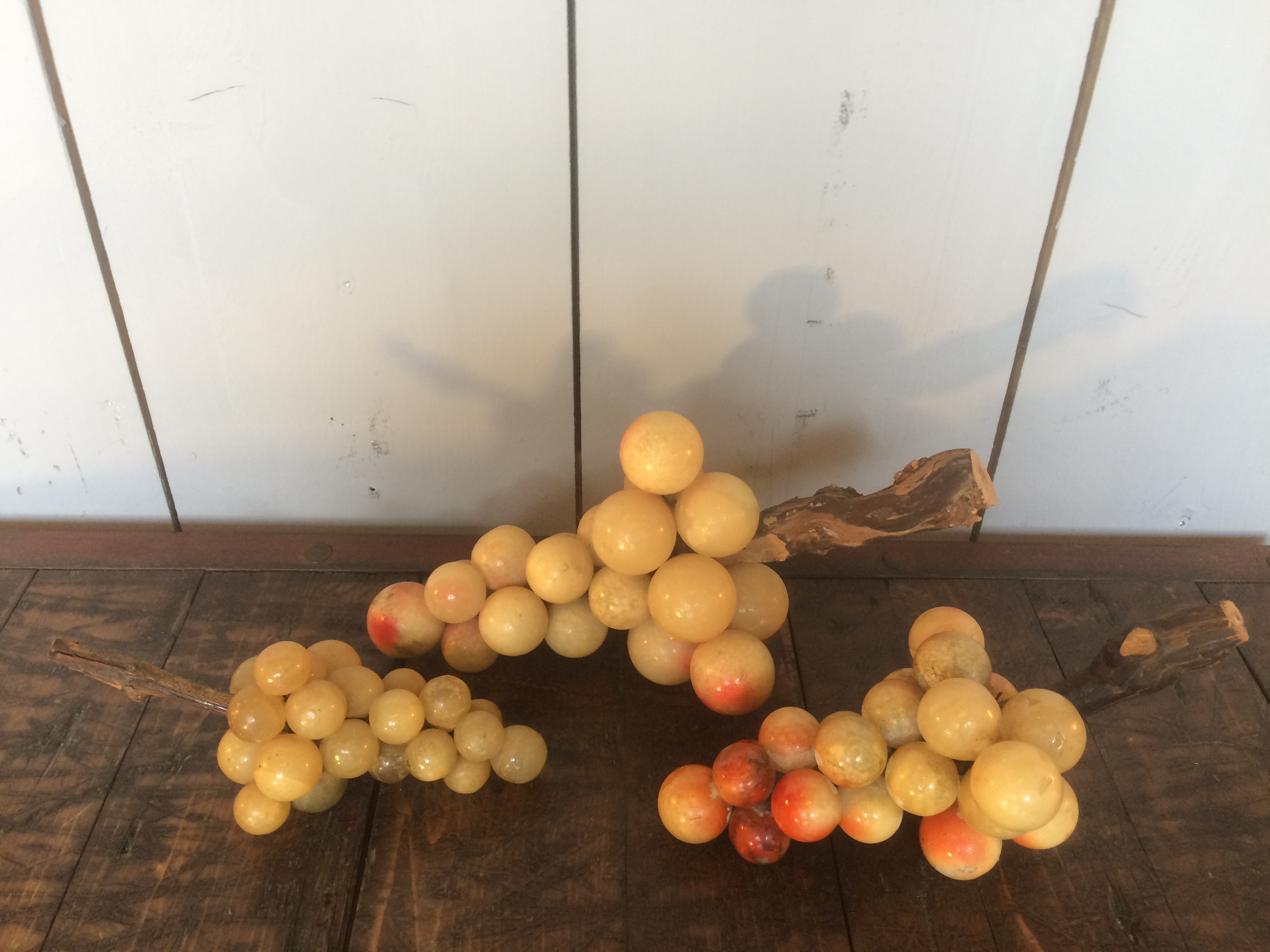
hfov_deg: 61.7
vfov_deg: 48.2
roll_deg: -0.1
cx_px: 635
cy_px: 476
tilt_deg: -35.0
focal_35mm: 29
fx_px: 1064
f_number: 2.2
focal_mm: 4.15
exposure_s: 1/33
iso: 100
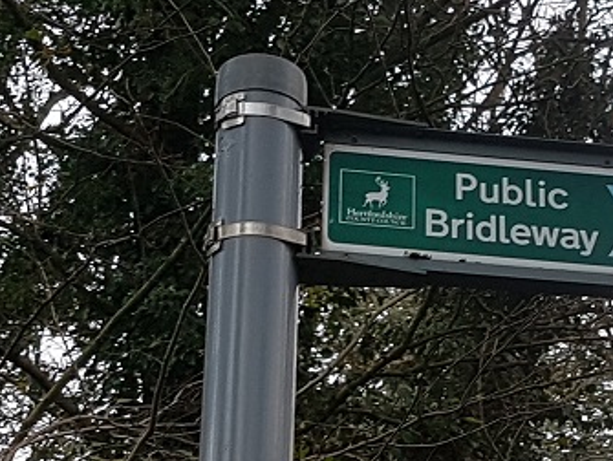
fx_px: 550
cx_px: 353
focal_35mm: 31
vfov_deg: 45.5
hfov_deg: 58.0
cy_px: 230
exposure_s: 1/117
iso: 50
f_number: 1.7
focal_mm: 4.2
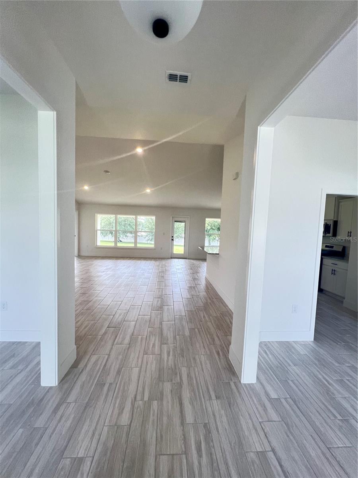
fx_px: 179
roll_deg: -1.0
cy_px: 239
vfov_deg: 106.2
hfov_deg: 89.9
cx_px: 179
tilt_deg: +1.7
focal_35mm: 13
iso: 200
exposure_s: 1/120
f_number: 1.8
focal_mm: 1.57
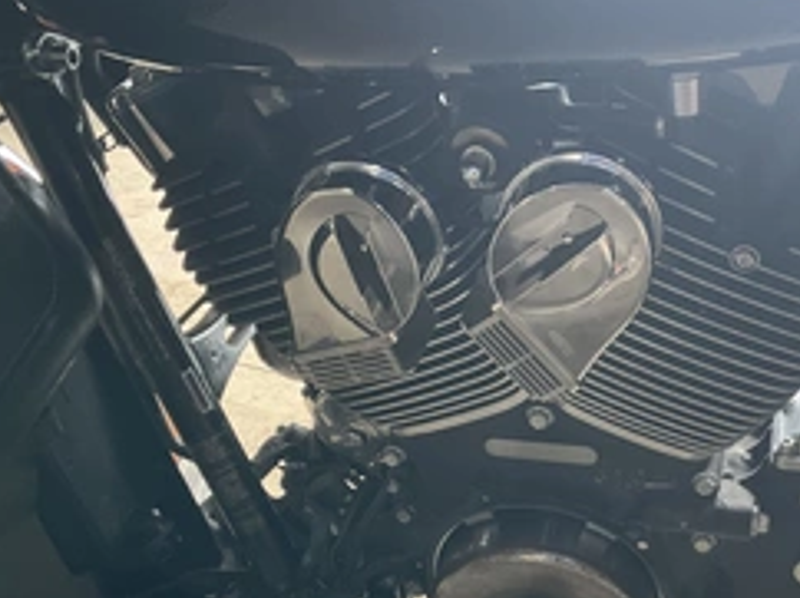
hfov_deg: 39.3
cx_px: 522
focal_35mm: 48
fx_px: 1108
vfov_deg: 29.5
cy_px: 476
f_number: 1.8
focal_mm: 3
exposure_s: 1/75
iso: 64
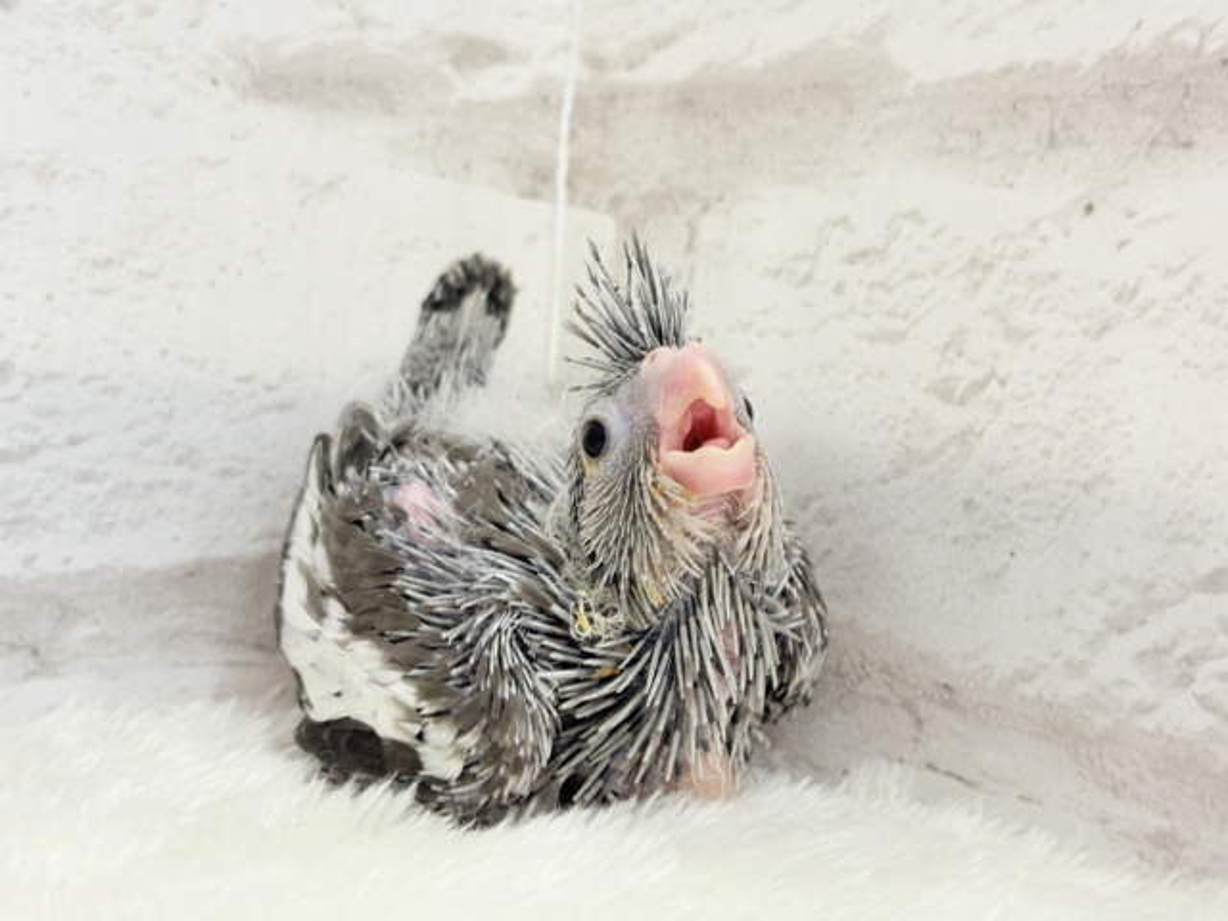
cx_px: 614
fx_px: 1845
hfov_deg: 36.8
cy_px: 460
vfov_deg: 28.0
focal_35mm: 52
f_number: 1.6
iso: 64
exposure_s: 1/50
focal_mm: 5.96
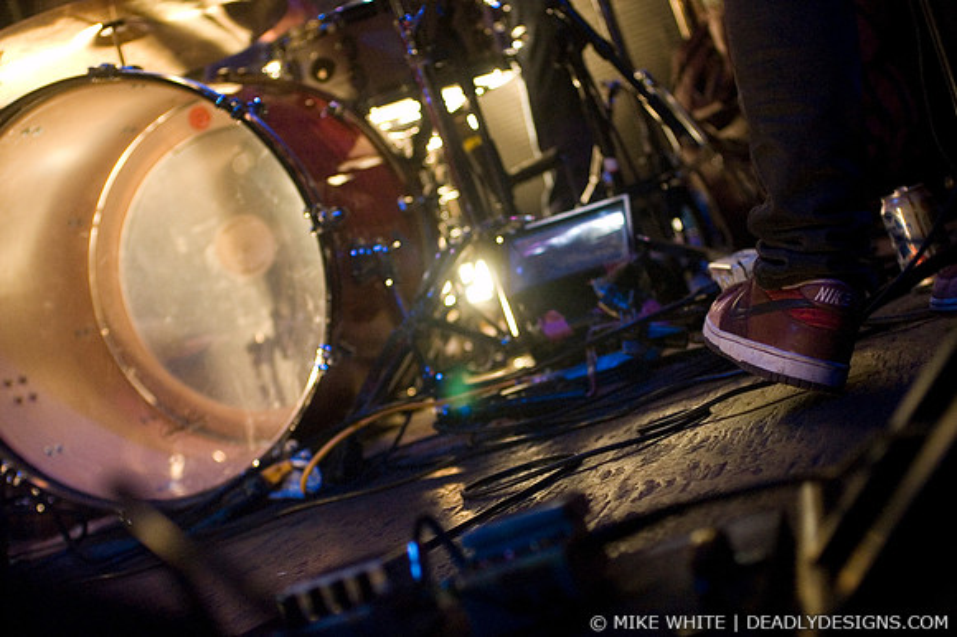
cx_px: 478
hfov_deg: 26.0
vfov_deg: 17.5
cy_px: 318
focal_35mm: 78
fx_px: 2072
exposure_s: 1/50
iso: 1600
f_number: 2.8
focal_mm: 52
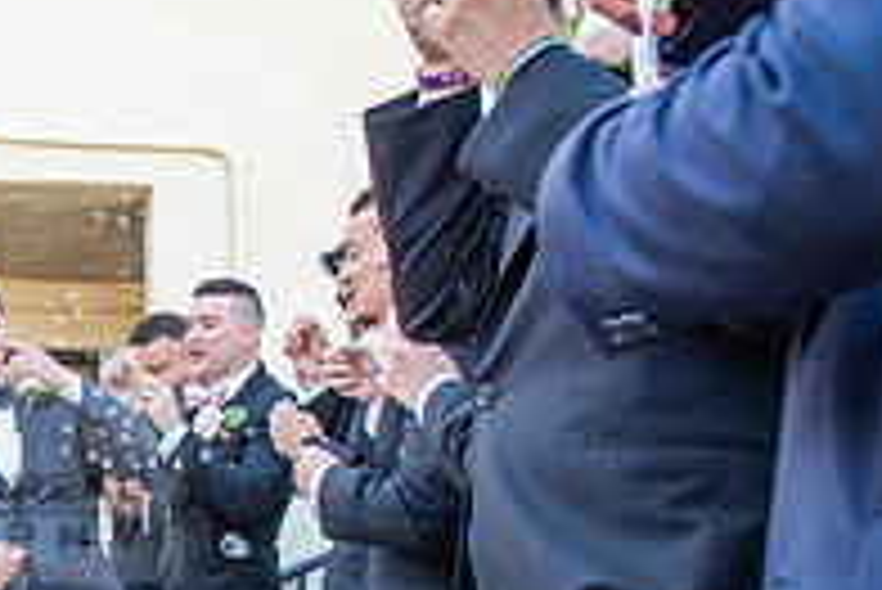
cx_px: -198
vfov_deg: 19.0
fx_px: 1741
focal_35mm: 71
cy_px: 475
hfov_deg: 25.3
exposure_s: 1/200
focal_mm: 24
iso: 200
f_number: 4.5
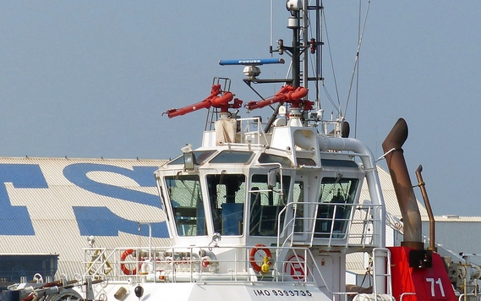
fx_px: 3999
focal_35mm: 305
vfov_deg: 4.3
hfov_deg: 6.9
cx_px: 349
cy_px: 165
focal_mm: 22.6
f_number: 4
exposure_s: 1/1300
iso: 100
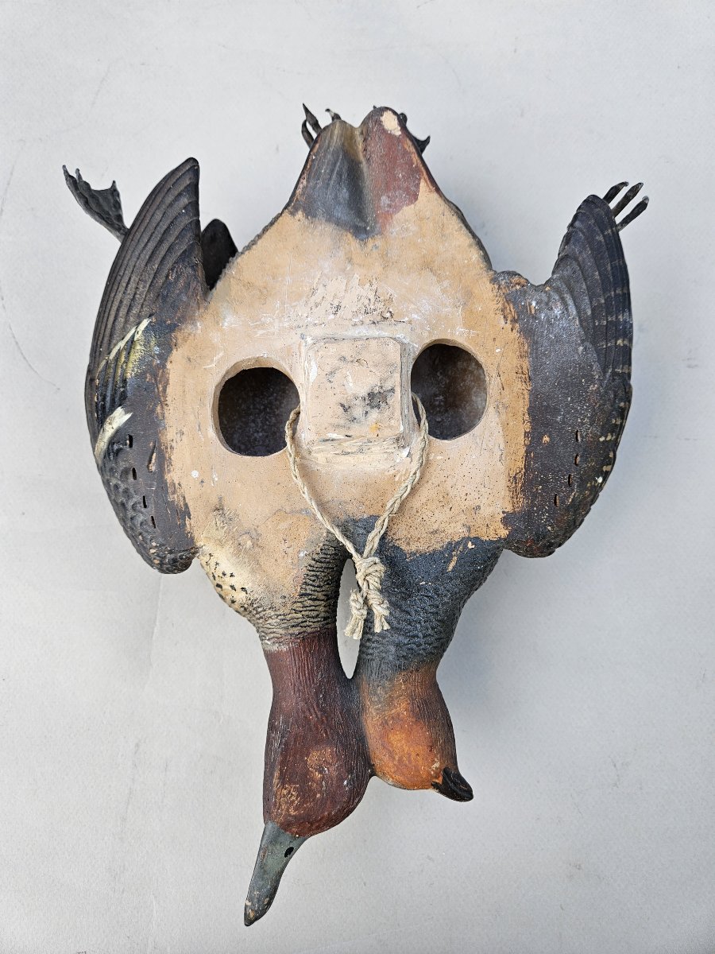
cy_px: 477
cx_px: 358
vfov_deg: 73.9
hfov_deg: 58.9
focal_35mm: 23
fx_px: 633
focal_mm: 5.4
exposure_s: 1/237
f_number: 1.8
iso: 25
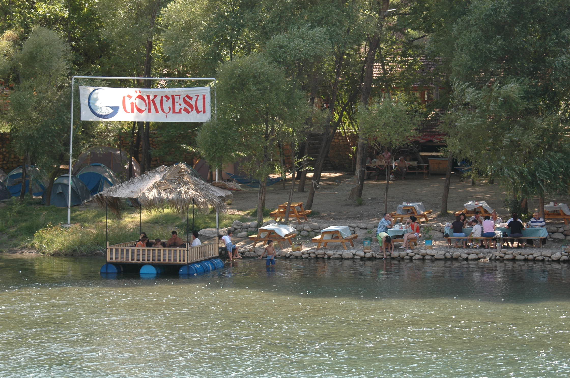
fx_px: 1566
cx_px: 285
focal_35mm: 99
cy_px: 189
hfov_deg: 20.6
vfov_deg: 13.8
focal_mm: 66
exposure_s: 1/160
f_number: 6.3
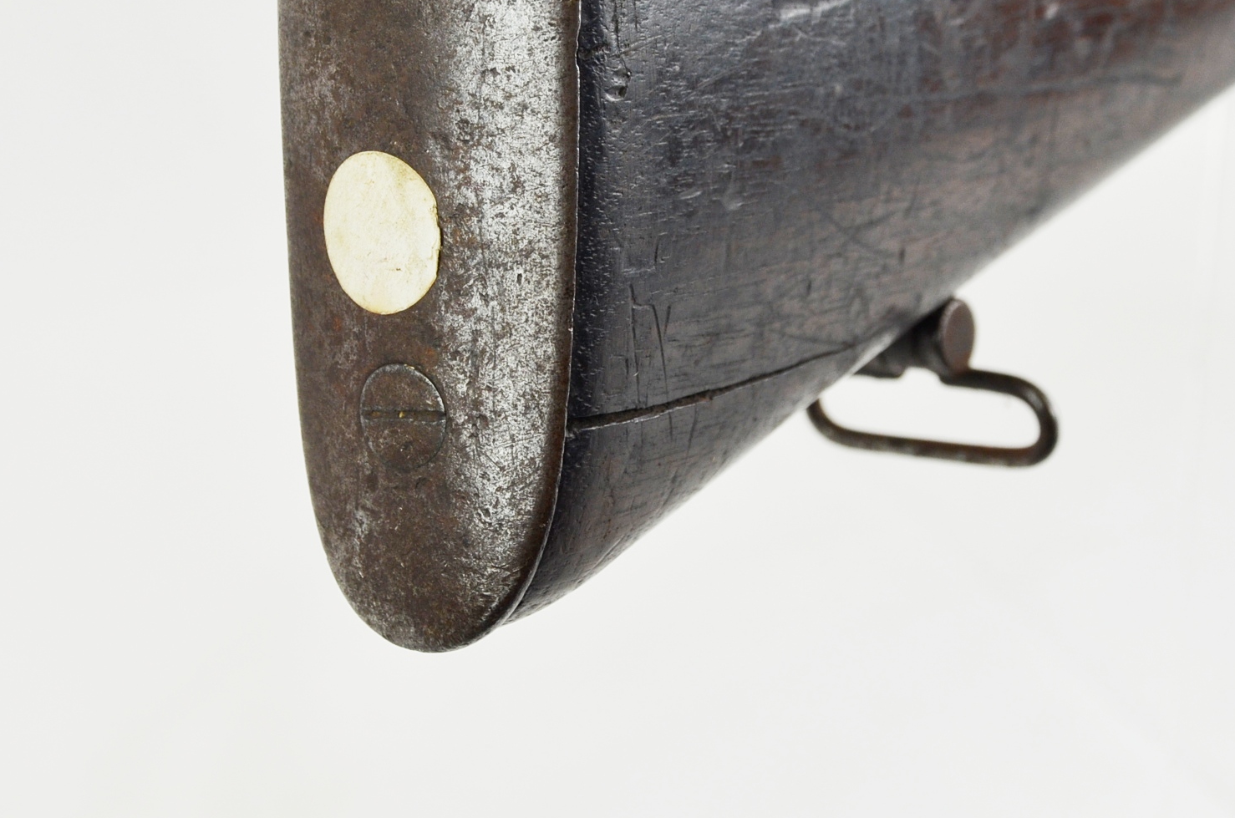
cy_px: 141
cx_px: 565
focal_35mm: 130
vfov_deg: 10.5
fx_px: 4451
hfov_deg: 15.8
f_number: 8
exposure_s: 1/80
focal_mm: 52
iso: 400
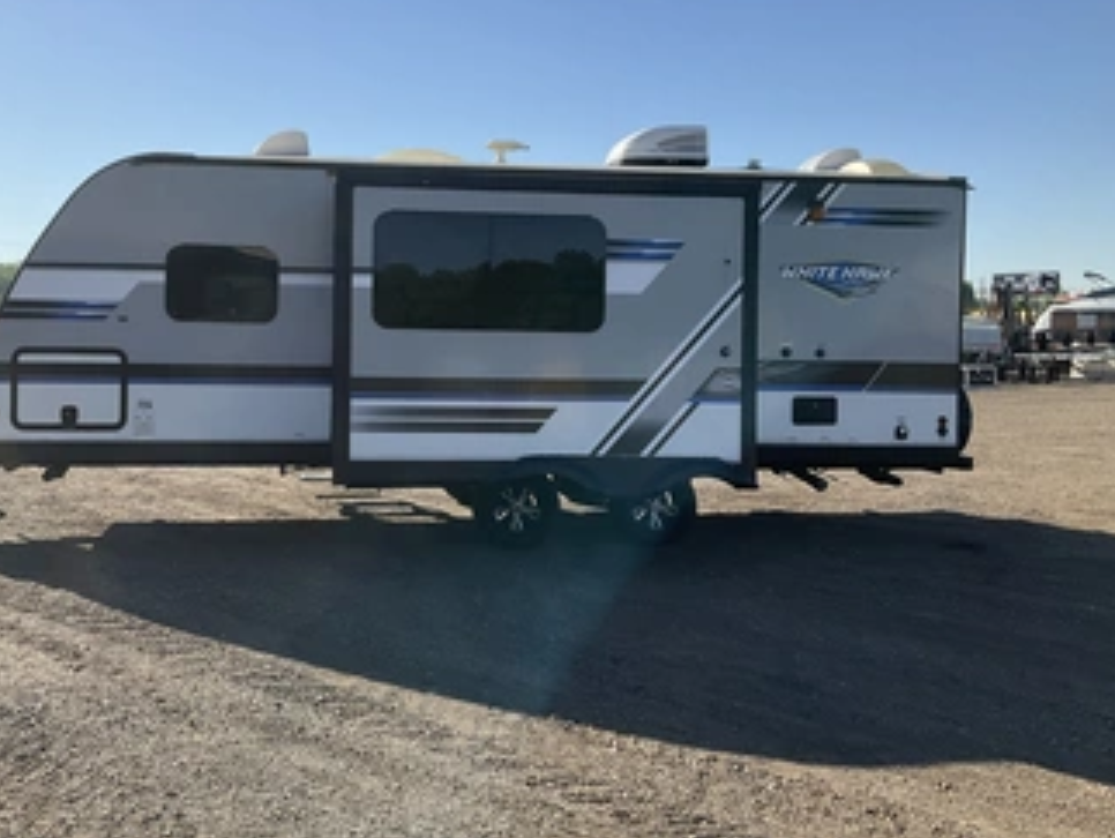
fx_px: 1160
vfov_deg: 39.6
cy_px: 357
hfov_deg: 50.9
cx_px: 433
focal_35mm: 36
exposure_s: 1/1848
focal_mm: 3
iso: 25
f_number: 1.8
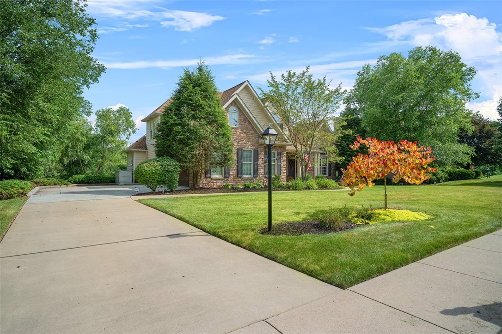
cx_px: 251
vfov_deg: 61.9
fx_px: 279
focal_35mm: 20
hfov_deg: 84.0
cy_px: 167
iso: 400
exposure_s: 1/1250
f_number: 8
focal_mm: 20
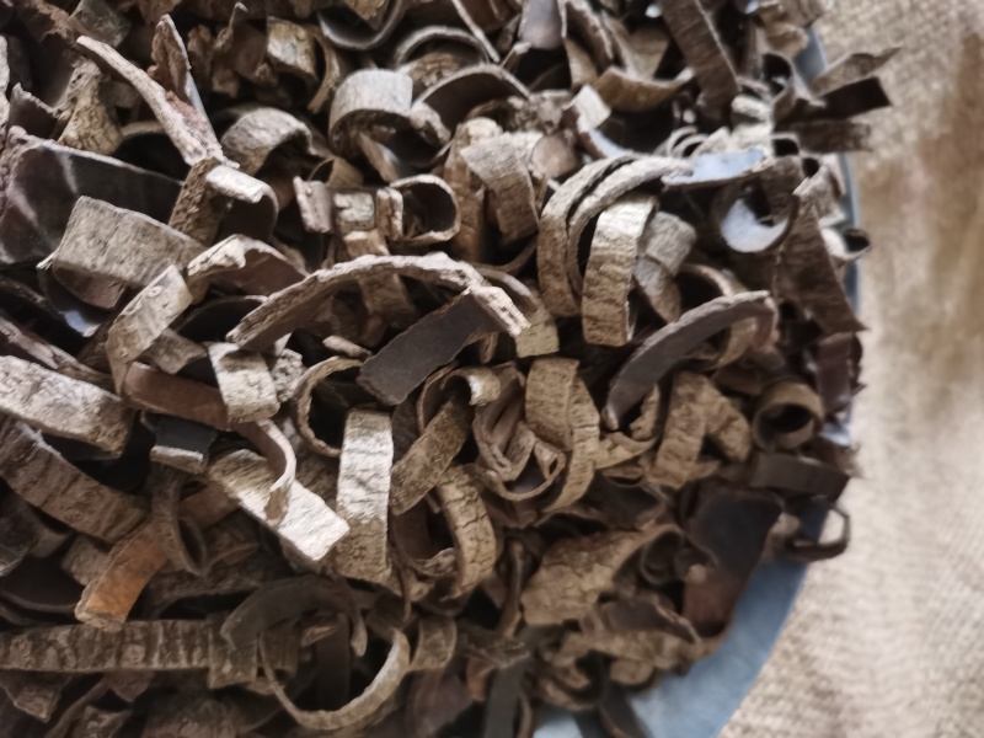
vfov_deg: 51.4
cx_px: 492
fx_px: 768
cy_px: 369
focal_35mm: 27
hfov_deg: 65.3
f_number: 1.8
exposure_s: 1/18
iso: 800
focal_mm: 5.58
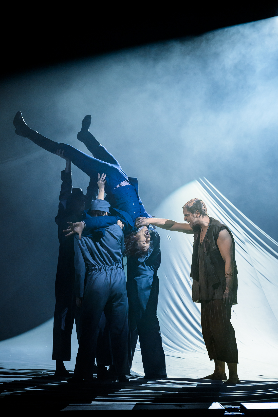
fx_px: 869
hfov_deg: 18.2
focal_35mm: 75
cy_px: 208
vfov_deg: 27.0
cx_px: 139
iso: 2500
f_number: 4
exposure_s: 1/400
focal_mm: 75
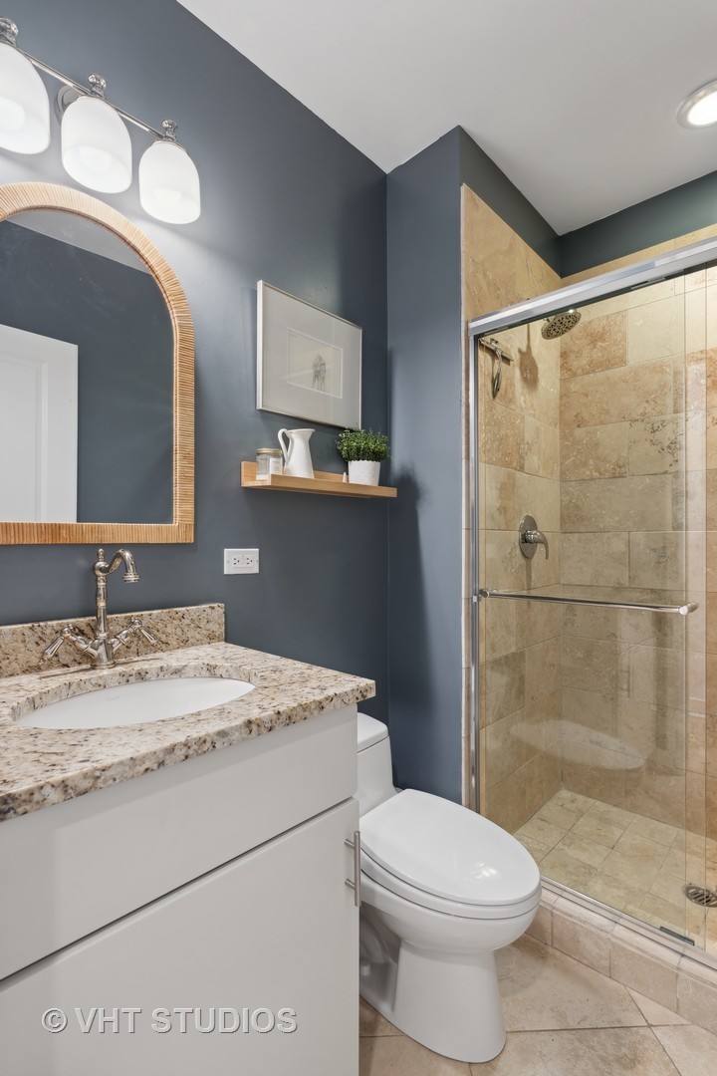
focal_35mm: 17
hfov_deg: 70.4
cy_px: 538
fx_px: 508
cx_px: 358
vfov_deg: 93.3
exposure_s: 1/2
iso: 320
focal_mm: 17
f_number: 7.1
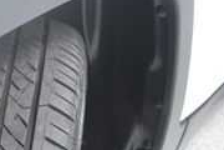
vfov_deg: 10.8
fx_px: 753
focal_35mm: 121
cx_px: -46
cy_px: 241
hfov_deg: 16.2
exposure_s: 1/160
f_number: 3.8
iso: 100
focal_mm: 23
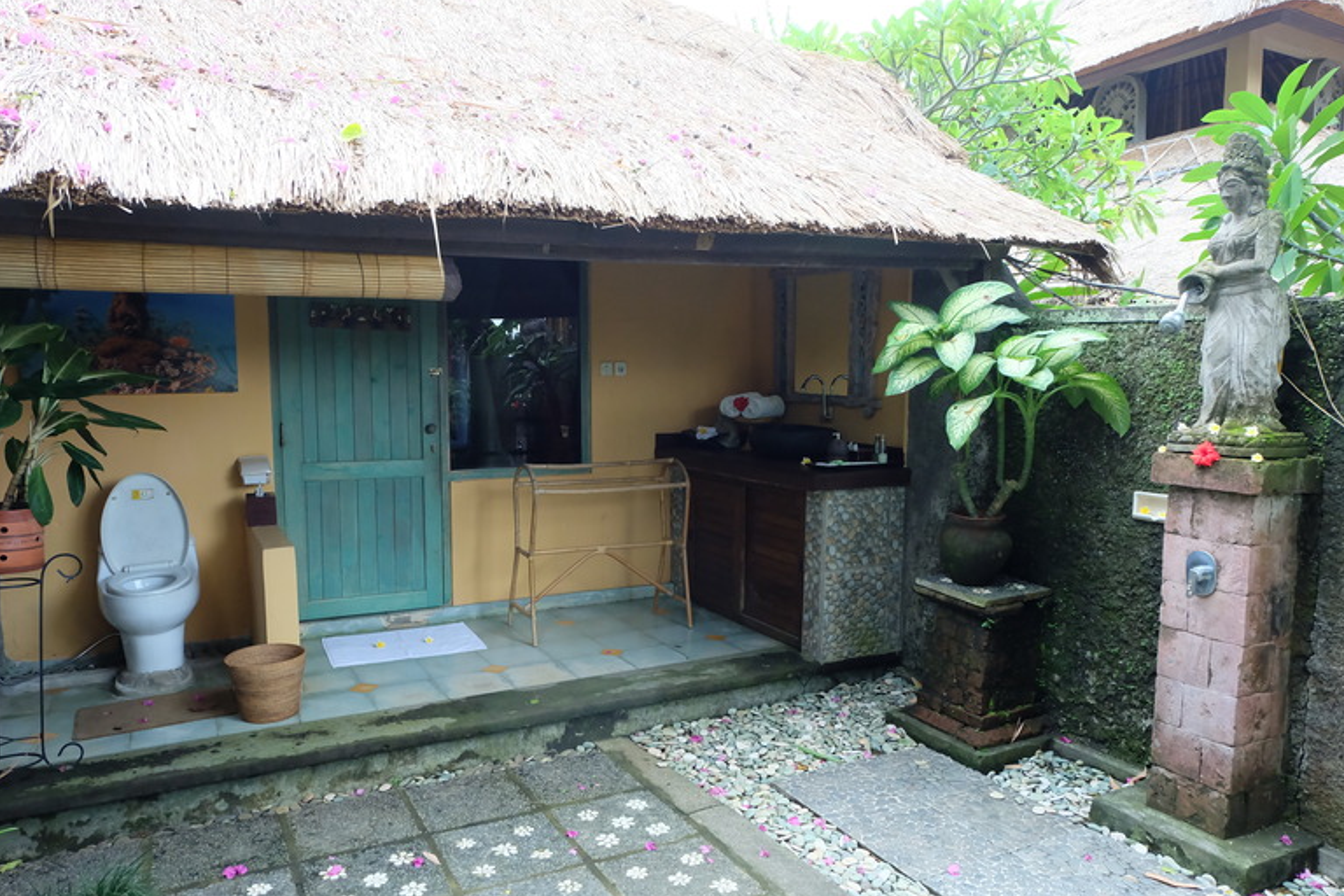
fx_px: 933
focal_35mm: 25
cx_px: 658
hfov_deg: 71.5
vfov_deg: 51.3
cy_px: 458
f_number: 5
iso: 2000
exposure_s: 1/400
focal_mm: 16
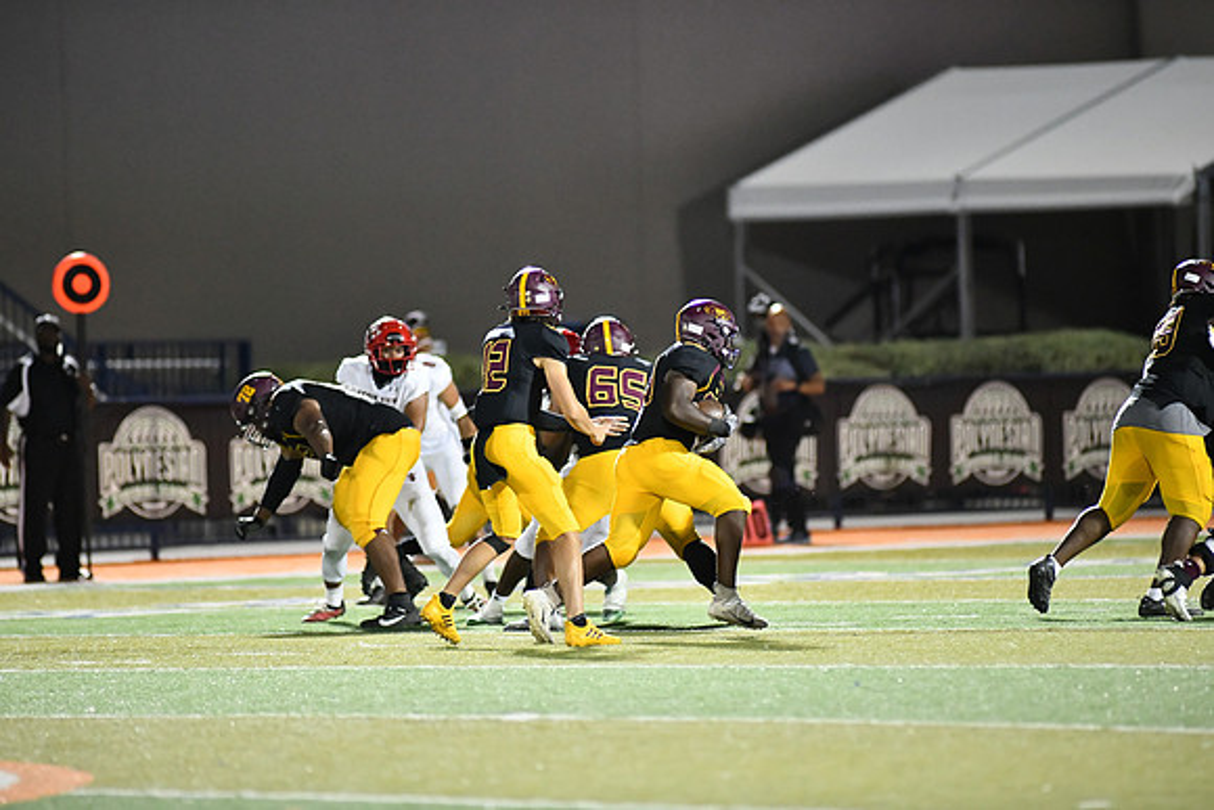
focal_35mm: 300
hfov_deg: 6.9
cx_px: 607
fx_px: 10119
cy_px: 405
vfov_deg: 4.6
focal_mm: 300
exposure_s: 1/1000
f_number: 2.8
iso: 7200
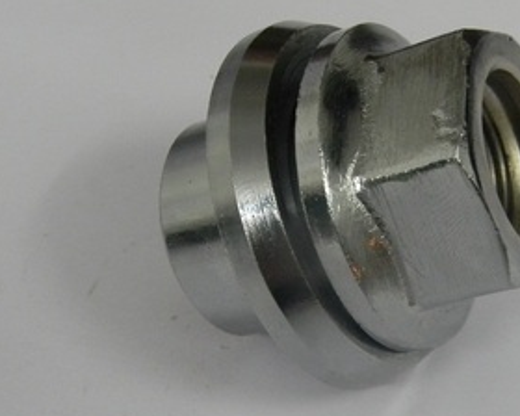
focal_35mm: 82
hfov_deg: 23.2
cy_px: 196
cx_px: 334
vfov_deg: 18.7
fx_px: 1262
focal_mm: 8.6
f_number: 3.9
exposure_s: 1/28.7
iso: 400
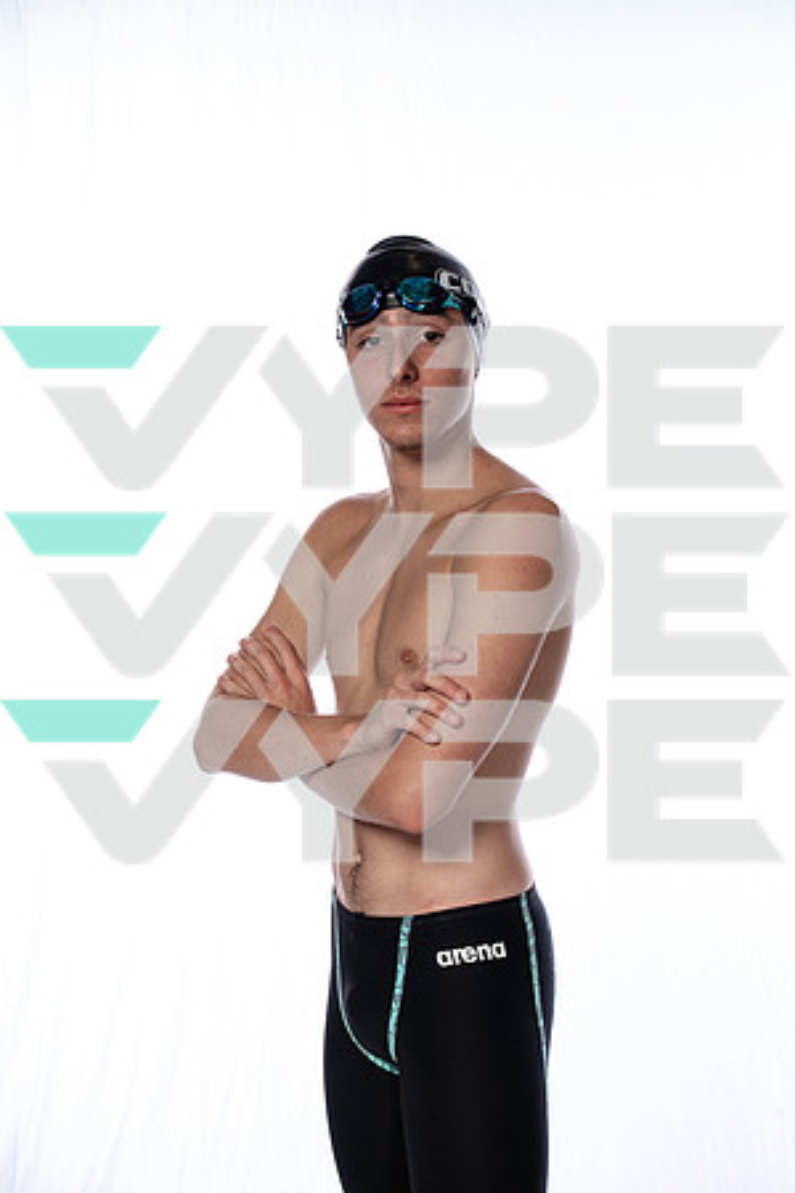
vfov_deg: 28.8
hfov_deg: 19.5
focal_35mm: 70
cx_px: 398
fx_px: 2319
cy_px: 596
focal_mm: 70
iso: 640
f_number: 8
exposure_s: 1/250
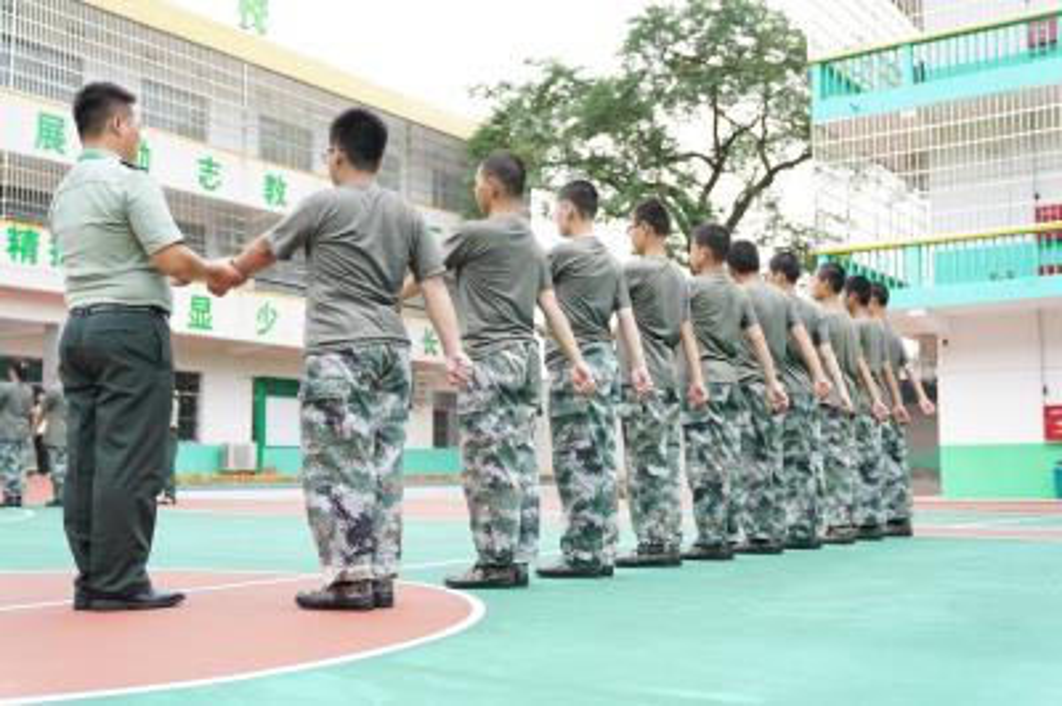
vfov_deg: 34.2
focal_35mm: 39
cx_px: 531
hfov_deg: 49.6
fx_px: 1150
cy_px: 353
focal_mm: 39
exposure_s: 1/5000
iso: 2000
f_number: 2.8
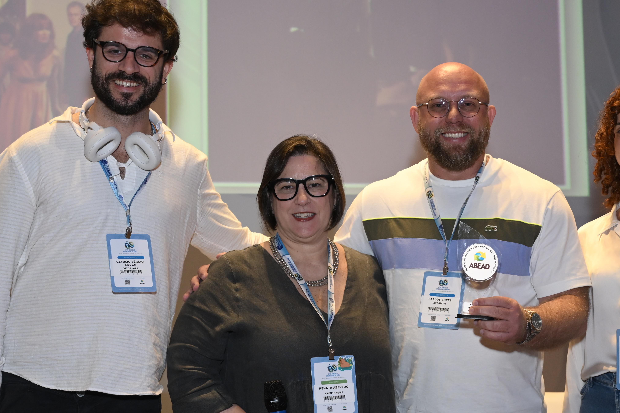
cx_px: 323
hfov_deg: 30.1
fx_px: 1154
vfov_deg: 20.3
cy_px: 239
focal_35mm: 67
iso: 1600
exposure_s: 1/125
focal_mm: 45
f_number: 5.6
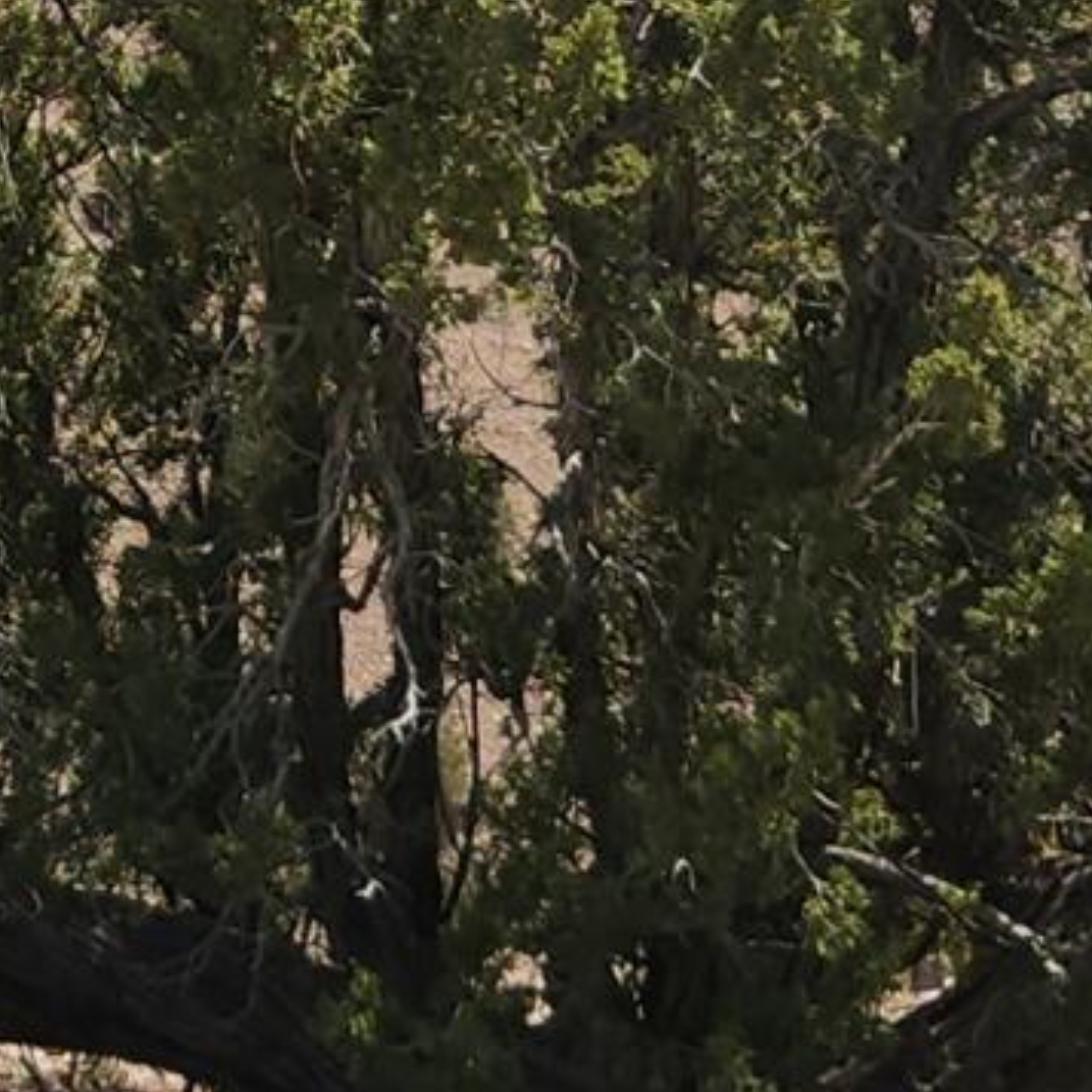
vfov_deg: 10.0
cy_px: -358
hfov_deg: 10.1
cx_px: -239
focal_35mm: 171
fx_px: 6103
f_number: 1.8
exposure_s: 1/2296
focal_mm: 5.4
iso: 20
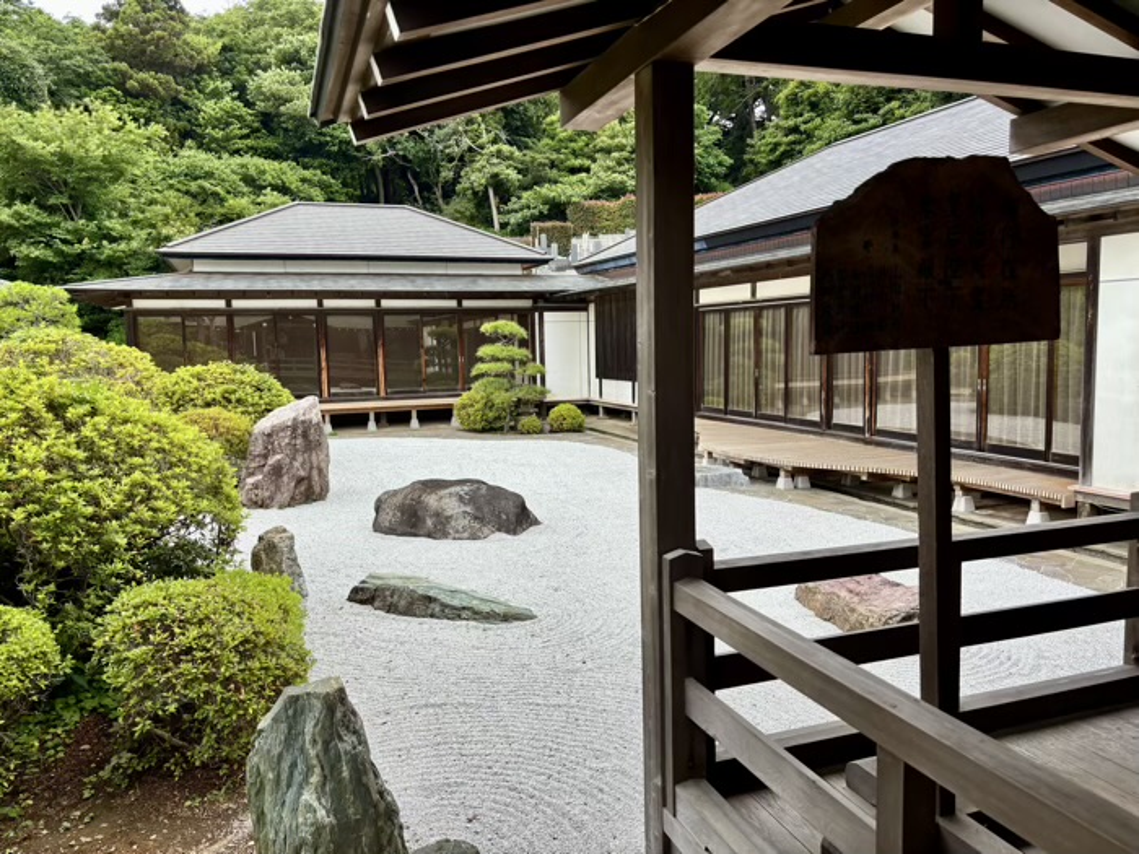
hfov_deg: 67.3
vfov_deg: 53.1
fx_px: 856
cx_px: 570
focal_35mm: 26
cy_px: 427
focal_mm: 5.96
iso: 50
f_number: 1.6
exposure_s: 1/1139
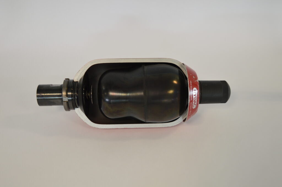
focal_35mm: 39
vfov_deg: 34.2
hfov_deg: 49.6
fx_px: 305
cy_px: 94
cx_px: 141
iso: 400
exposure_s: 1/30
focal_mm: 26
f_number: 4
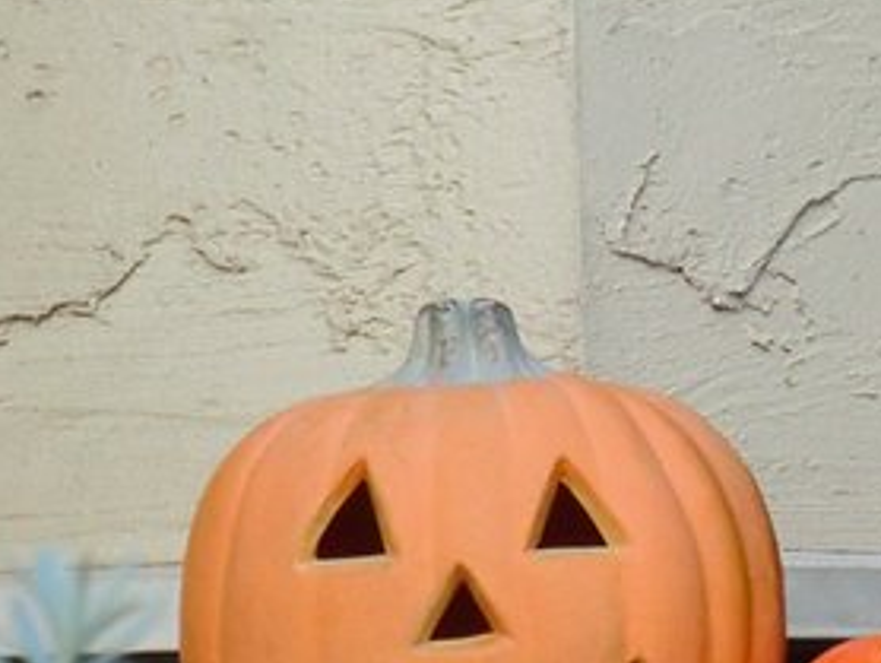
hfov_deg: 6.4
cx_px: 697
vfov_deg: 4.8
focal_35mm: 309
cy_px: 565
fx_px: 7871
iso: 500
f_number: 4.8
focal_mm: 30.1
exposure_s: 1/160
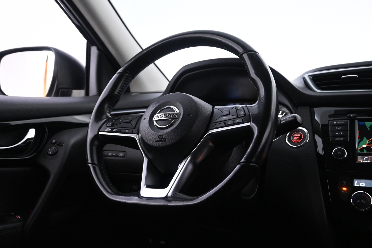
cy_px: 125
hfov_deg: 56.9
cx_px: 185
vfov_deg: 39.7
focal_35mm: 33
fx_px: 344
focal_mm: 21.5
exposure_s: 1/40
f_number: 4
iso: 3200
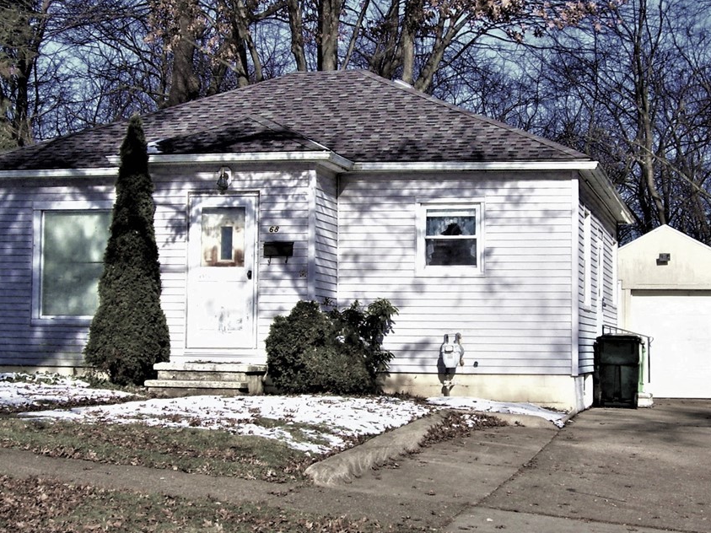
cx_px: 376
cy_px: 263
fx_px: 1396
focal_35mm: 68
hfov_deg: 28.6
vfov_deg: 21.6
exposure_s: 1/750
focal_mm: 9.4
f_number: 5.6
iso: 80
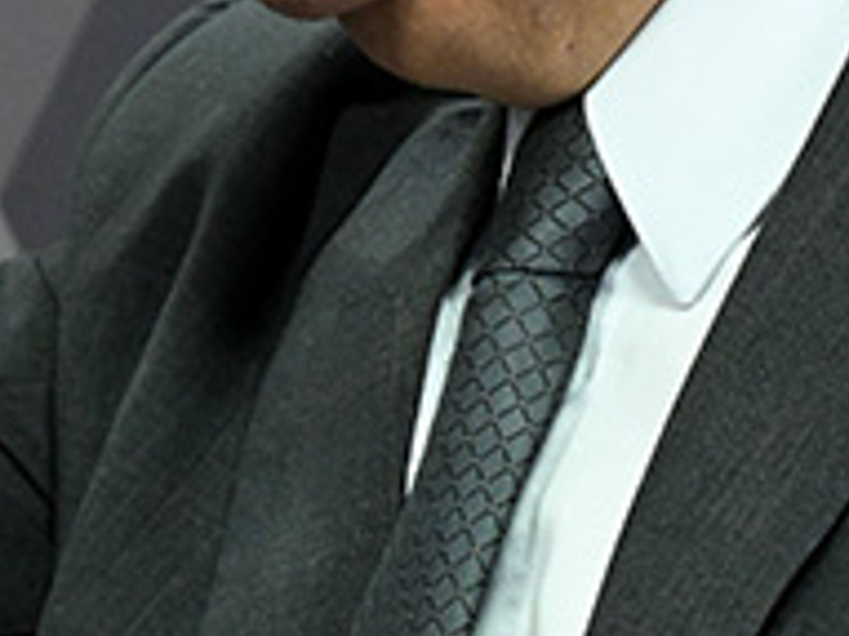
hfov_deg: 6.5
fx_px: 7402
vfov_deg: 4.9
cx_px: -418
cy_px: -267
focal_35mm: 302
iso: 4000
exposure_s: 1/160
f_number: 5.6
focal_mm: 70
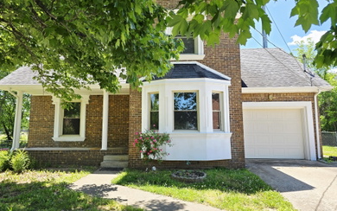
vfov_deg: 49.3
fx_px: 230
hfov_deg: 72.5
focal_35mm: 25
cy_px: 106
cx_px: 166
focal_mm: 6.3
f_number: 1.7
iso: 12
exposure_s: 1/286
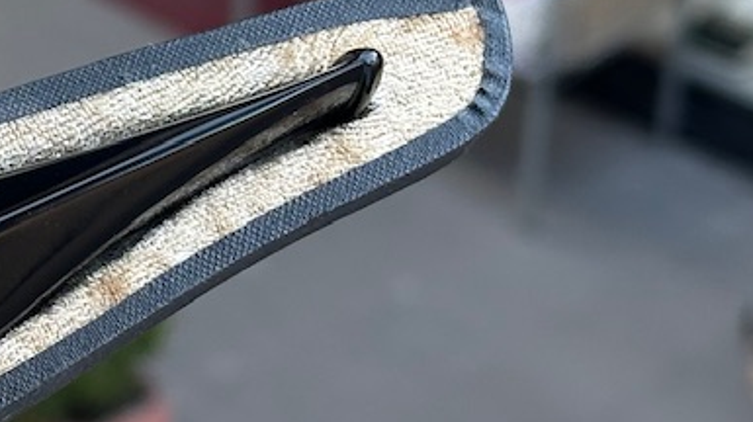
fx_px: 3472
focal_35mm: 174
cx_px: -307
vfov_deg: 6.9
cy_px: -23
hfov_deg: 11.9
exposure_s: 1/147
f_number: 1.78
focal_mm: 6.86
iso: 50
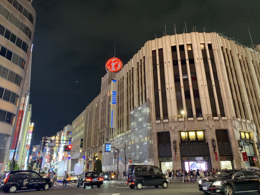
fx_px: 195
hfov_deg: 67.3
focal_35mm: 26
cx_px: 130
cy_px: 98
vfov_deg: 53.1
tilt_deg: +21.3
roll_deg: +0.1
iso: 500
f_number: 1.8
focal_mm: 4.25
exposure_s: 1/33
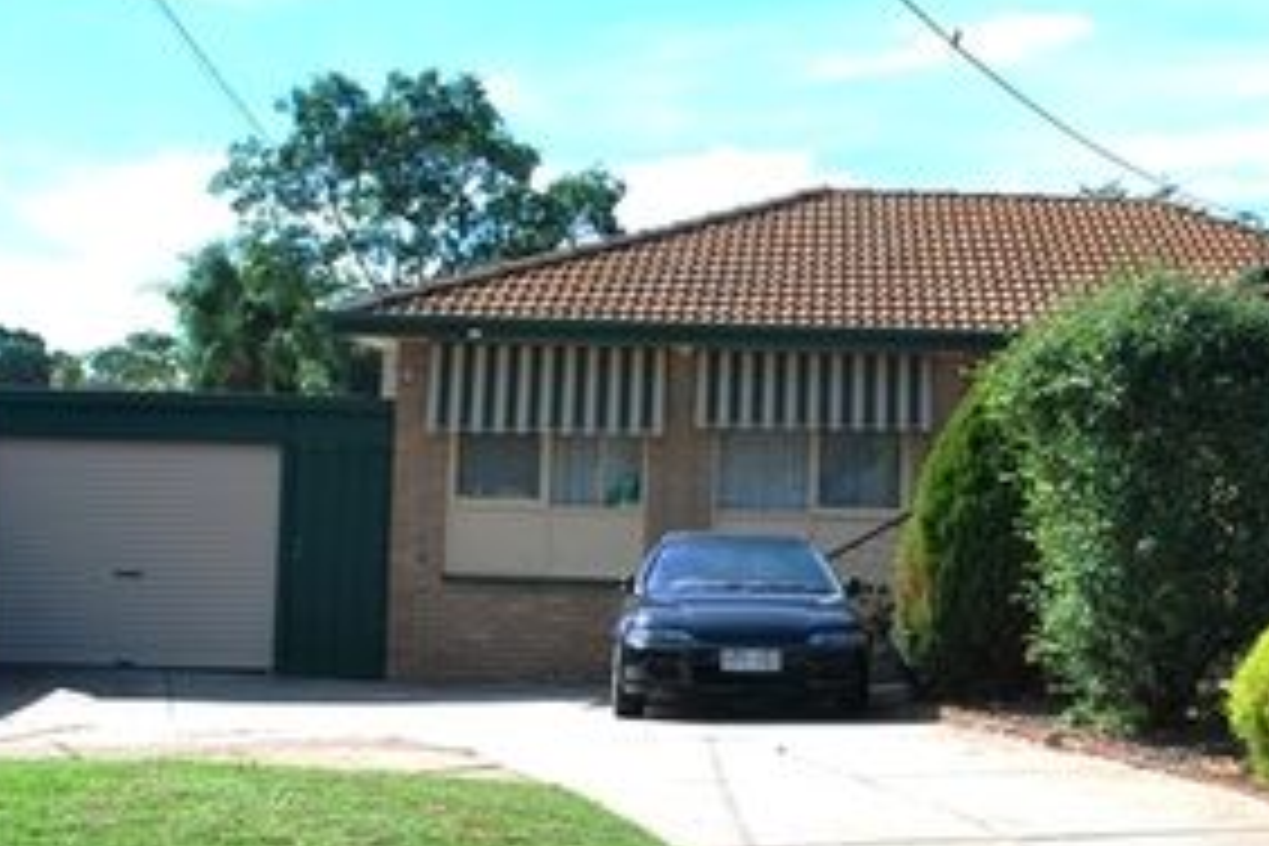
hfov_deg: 32.9
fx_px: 2115
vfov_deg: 22.6
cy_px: 367
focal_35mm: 60
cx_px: 927
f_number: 11
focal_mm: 24
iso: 100
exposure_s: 1/100
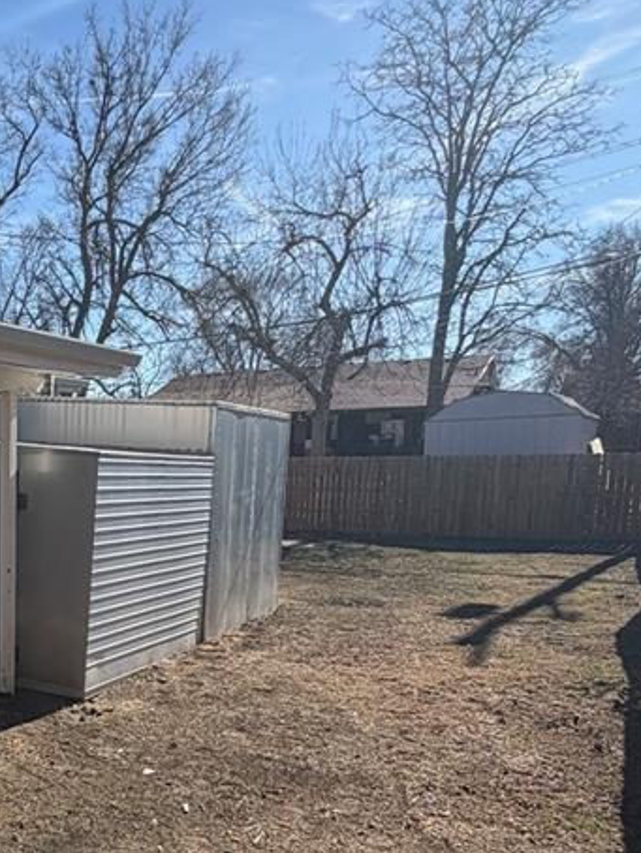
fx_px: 913
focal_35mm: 37
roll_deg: +1.4
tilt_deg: -8.0
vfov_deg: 48.8
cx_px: -94
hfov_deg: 33.0
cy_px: 605
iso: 25
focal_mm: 2.22
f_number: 2.2
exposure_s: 1/770
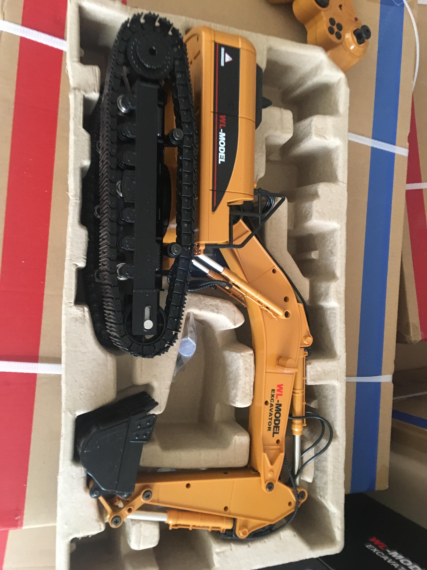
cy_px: 285
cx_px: 214
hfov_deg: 48.2
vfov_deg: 61.7
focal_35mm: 29
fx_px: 477
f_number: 2.2
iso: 200
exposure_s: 1/25
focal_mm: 4.15
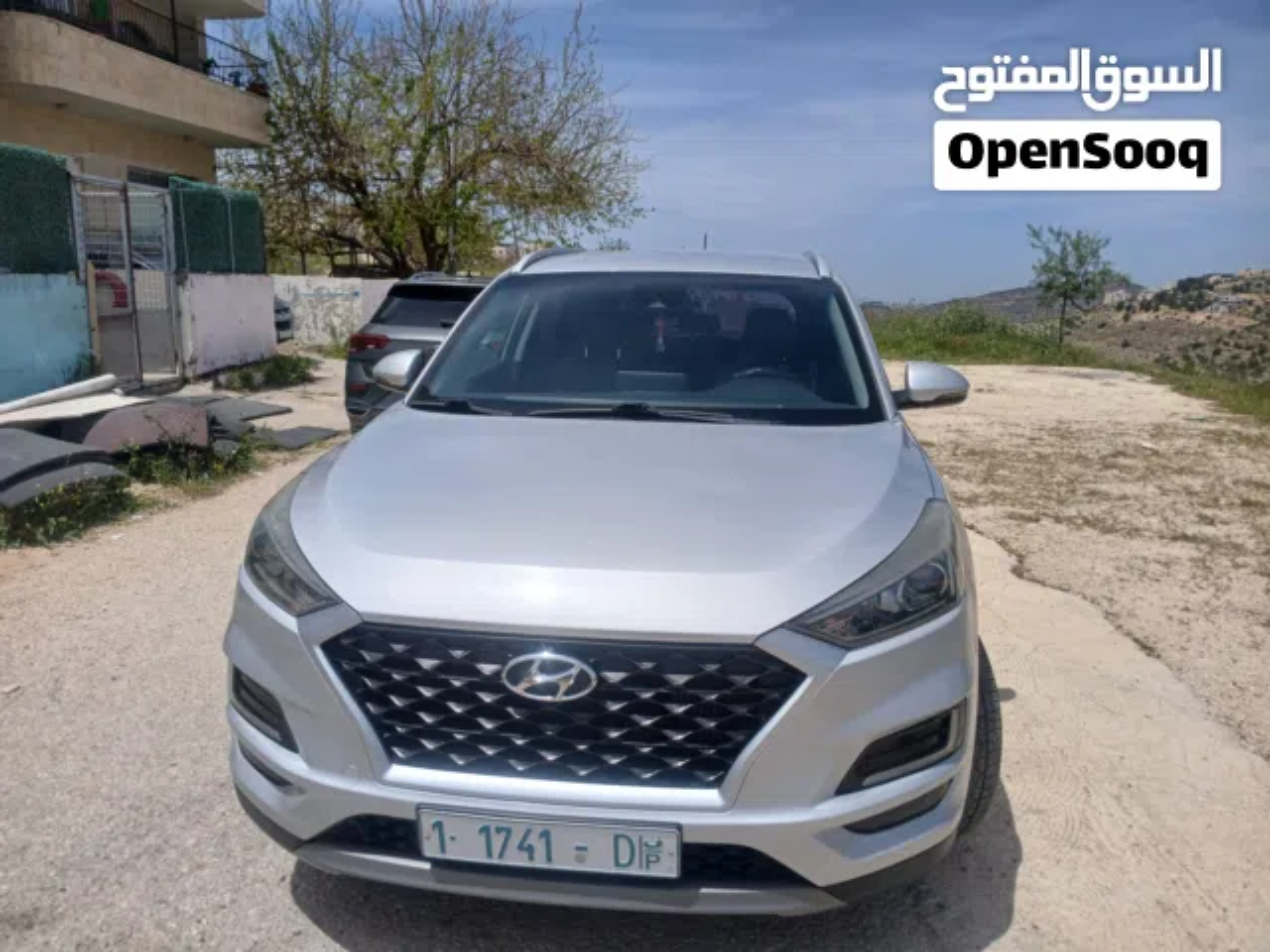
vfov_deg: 53.1
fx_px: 954
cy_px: 476
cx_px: 635
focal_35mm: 26
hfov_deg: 67.3
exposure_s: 1/1592
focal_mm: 3.98
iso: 20
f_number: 1.8
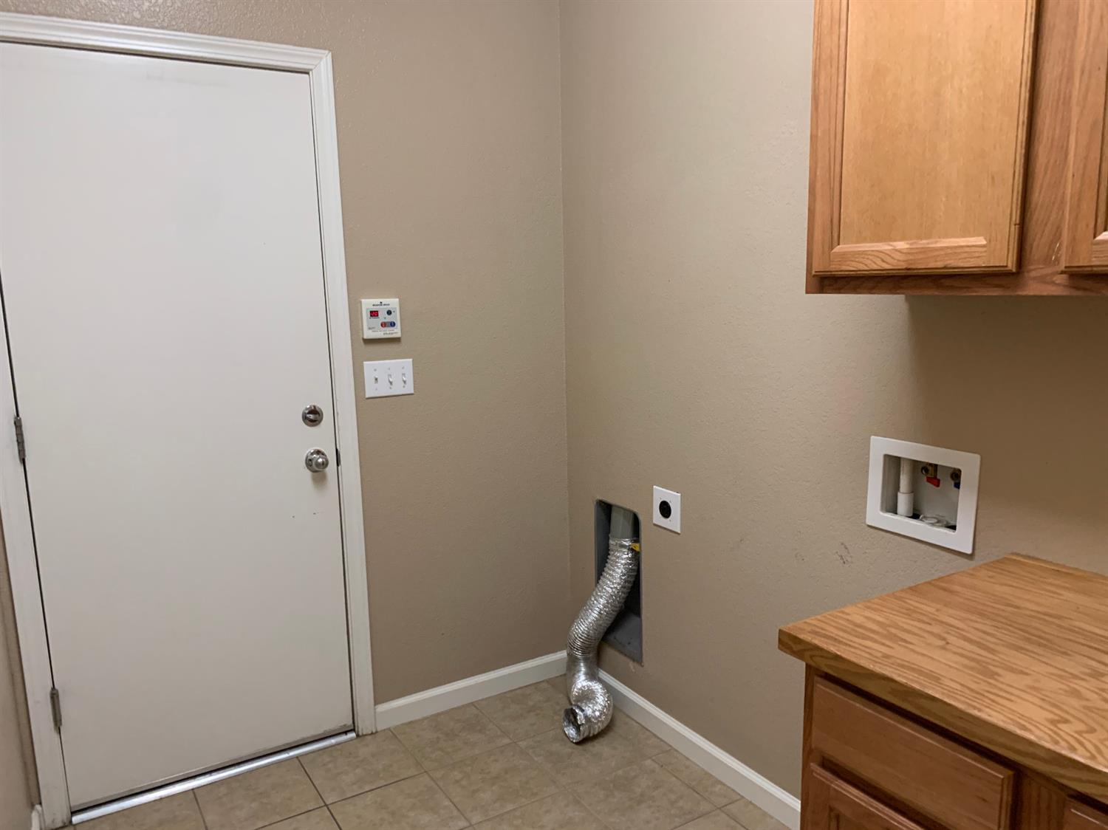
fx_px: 832
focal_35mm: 26
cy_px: 415
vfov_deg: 53.0
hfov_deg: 67.3
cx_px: 554
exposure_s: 1/60
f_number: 1.8
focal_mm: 4.25
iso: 200
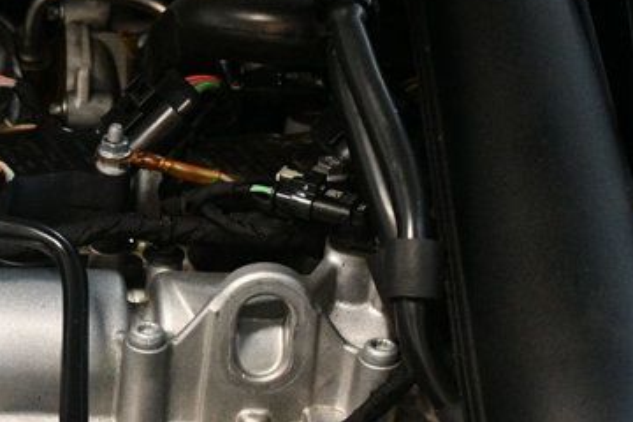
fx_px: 2250
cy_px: 264
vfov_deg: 10.7
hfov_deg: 15.5
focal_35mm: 128
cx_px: -98
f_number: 4
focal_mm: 30
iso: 3200
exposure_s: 1/100
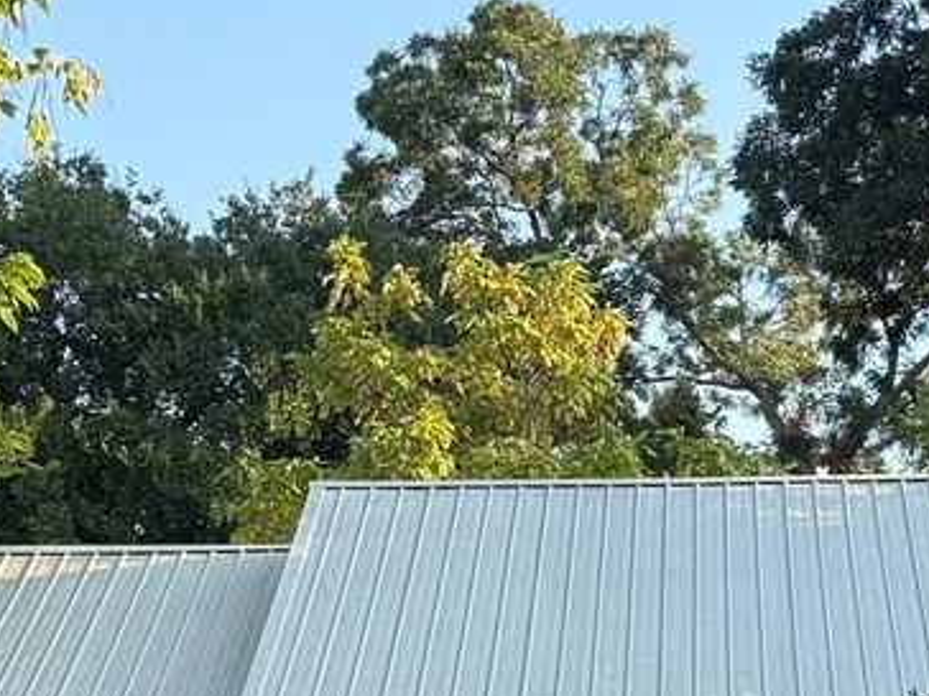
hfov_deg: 14.5
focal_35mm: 135
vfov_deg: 10.8
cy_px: 874
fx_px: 3623
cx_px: 840
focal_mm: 6.76
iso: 64
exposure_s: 1/885
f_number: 1.78
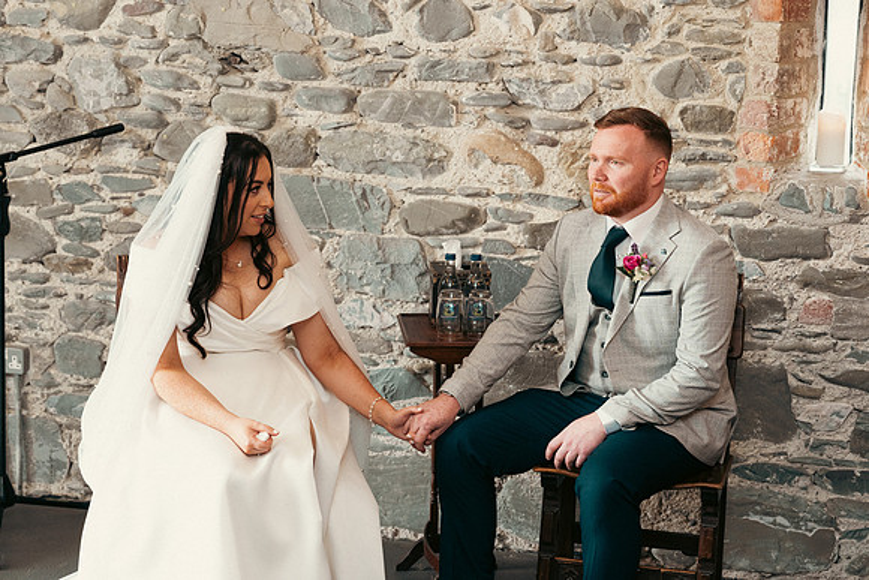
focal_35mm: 70
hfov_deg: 28.8
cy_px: 290
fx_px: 1690
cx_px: 434
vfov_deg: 19.5
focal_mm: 70
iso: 1250
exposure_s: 1/160
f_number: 3.5
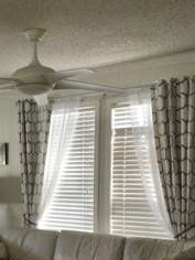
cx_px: -26
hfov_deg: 21.9
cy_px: 190
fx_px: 473
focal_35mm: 63
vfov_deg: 30.3
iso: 40
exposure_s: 1/30
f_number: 2.4
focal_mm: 3.3
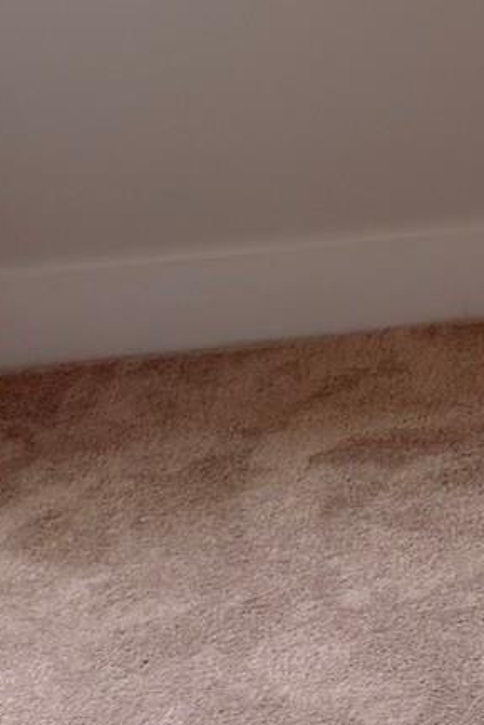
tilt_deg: -3.2
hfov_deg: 8.6
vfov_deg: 15.3
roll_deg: -3.4
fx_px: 2378
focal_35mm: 118
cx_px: 1650
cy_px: -509
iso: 100
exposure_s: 1/551
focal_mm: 6.76
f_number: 1.78
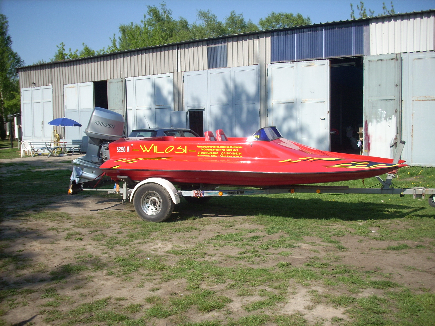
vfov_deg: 38.7
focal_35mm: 37
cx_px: 218
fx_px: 465
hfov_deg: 50.1
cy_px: 163
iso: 64
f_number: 5.6
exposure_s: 1/201
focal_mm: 6.2
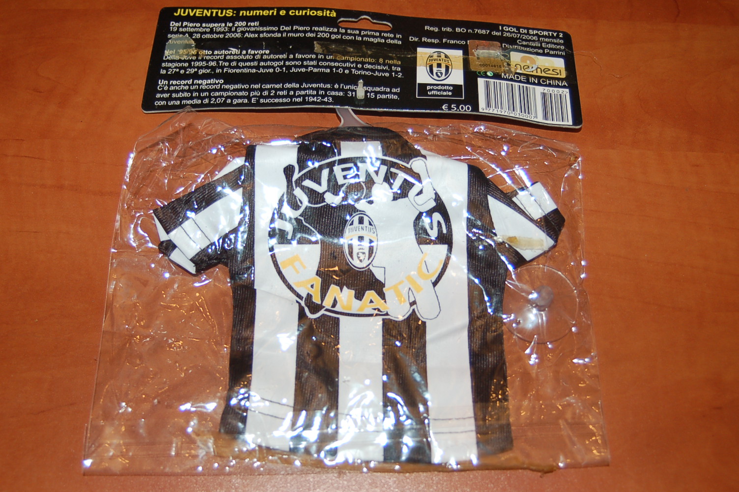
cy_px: 246
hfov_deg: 46.4
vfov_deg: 31.8
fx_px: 861
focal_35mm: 42
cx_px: 370
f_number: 3.5
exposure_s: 1/60
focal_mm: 28
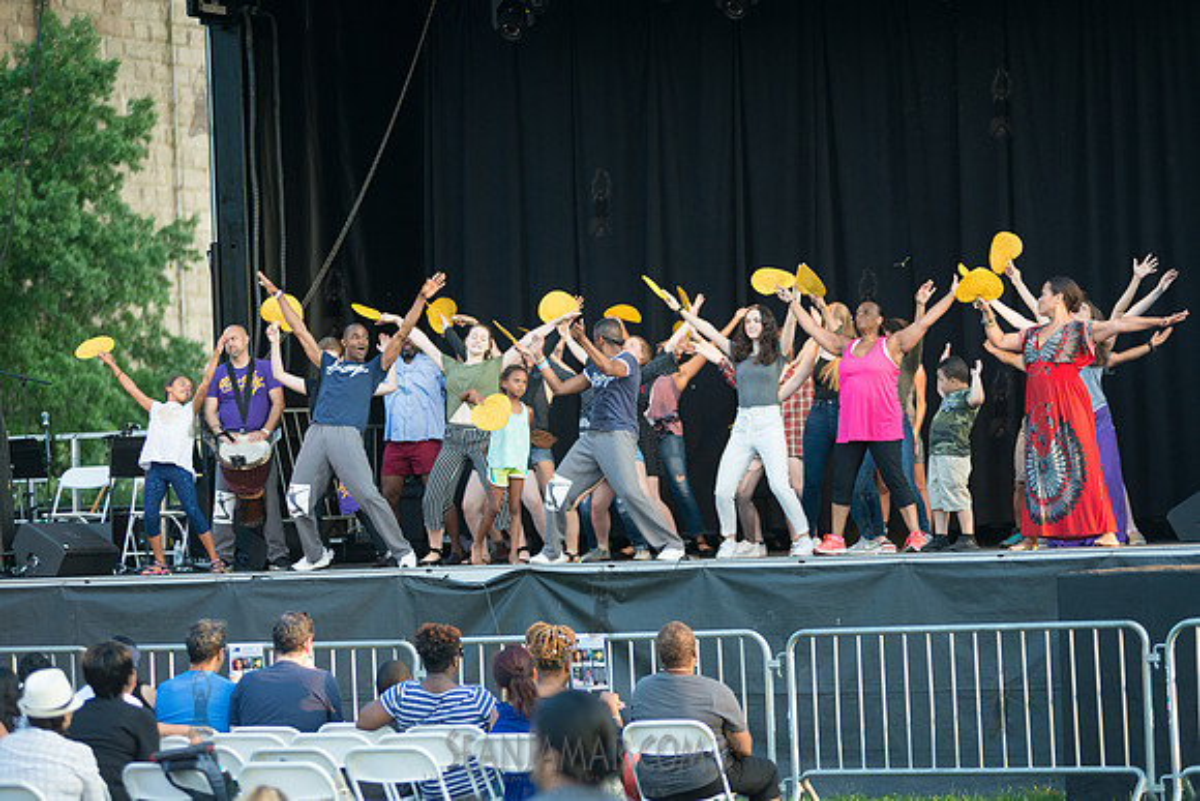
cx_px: 600
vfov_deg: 10.2
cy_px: 400
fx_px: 4501
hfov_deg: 15.2
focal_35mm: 135
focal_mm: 135
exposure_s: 1/800
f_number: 2.8
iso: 1000
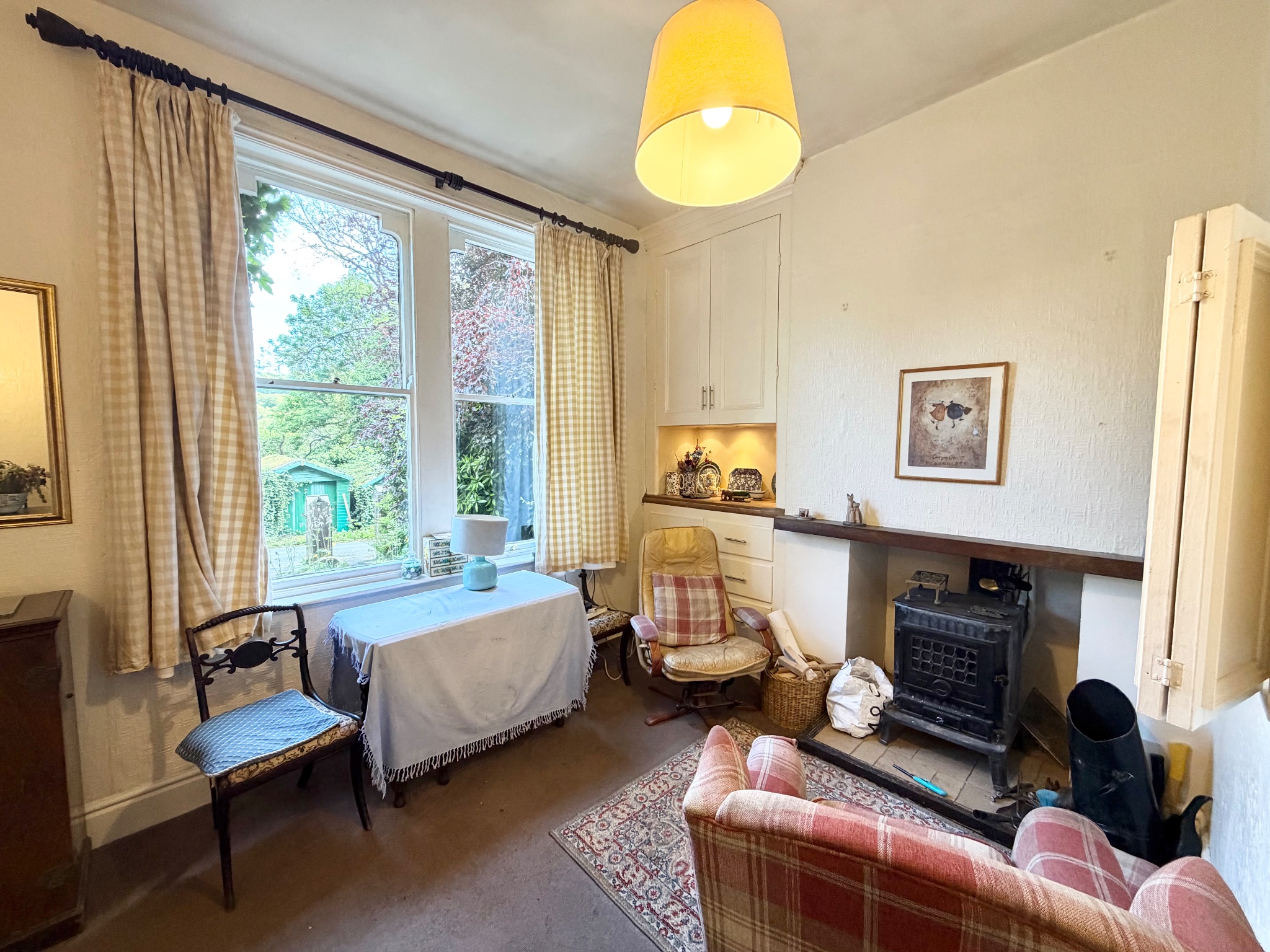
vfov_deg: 85.7
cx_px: 635
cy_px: 476
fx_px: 514
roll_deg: +0.1
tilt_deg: -4.0
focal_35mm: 14
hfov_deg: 102.1
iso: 250
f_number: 2.2
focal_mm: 2.22
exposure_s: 1/121
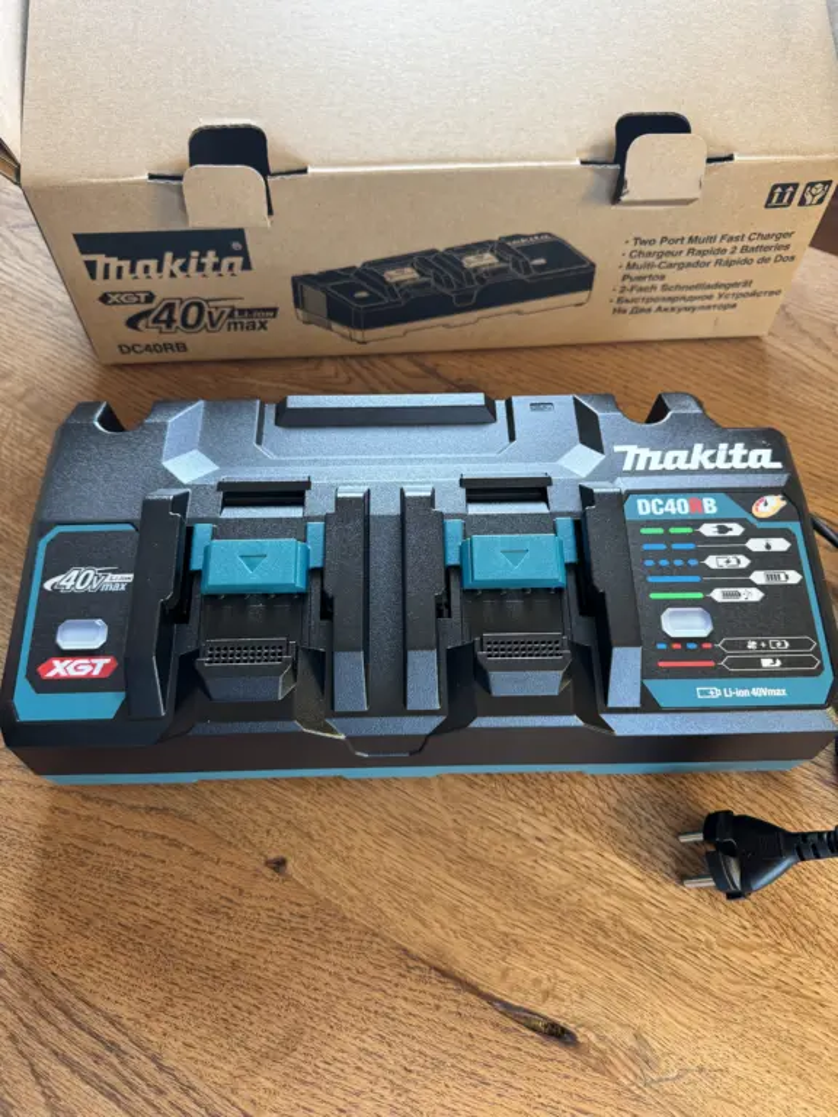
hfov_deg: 56.8
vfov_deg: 71.6
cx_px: 419
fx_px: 775
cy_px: 558
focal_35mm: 24
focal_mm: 6.76
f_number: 1.78
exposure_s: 1/60
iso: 250
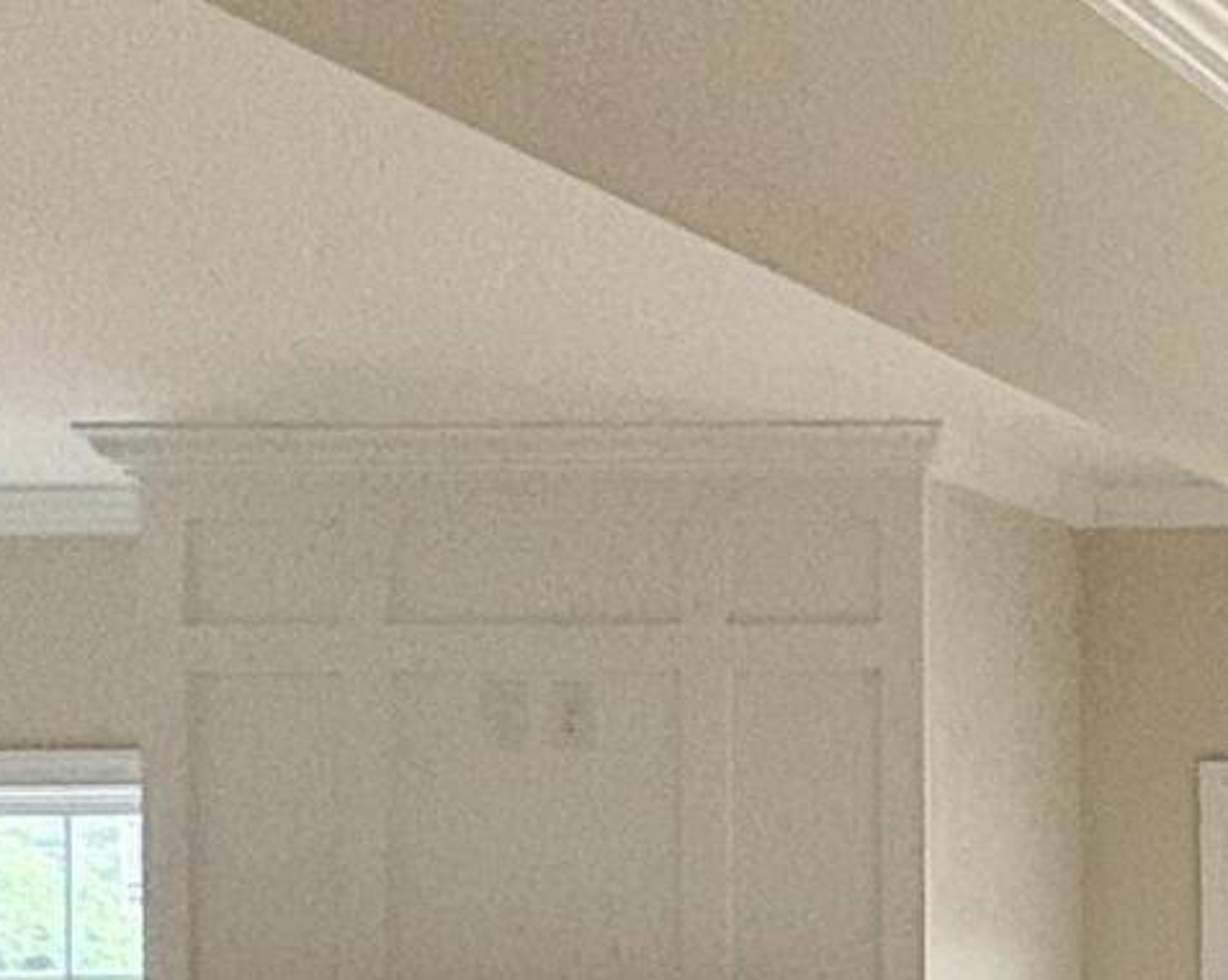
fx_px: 3124
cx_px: 2549
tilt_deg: +1.8
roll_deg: +0.8
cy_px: 1042
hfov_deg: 16.3
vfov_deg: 17.3
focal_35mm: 86
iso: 64
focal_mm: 2.22
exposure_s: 1/99
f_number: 2.2
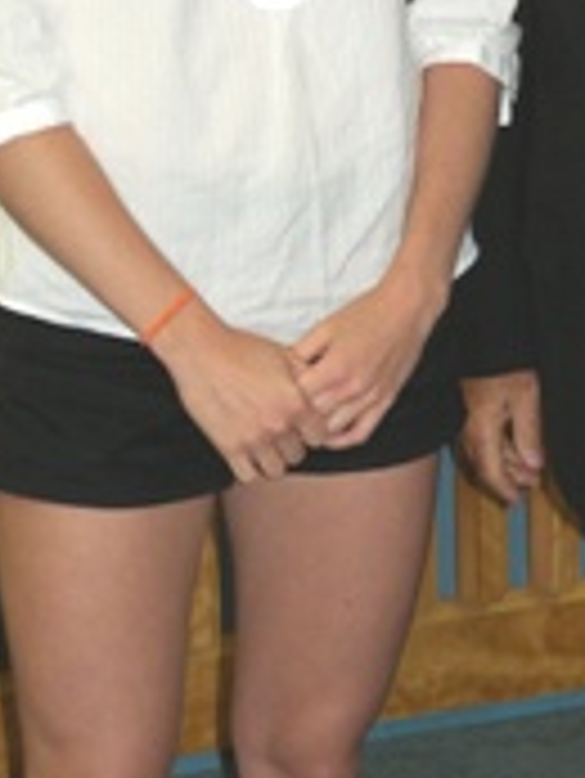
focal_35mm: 162
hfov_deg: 9.1
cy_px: 9
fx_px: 3646
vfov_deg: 12.1
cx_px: 538
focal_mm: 13.6
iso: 97
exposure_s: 1/60
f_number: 4.1
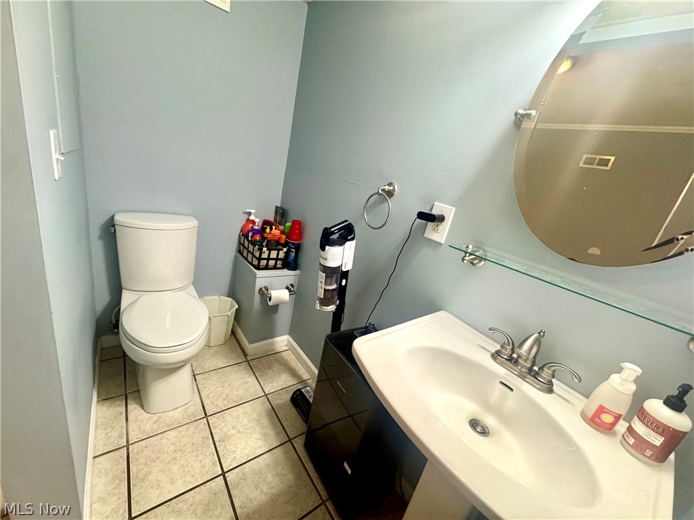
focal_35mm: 14
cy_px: 260
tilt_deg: -18.5
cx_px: 347
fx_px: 281
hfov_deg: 102.1
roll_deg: -12.3
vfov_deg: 85.7
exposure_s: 1/60
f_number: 2.2
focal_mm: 2.22
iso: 250
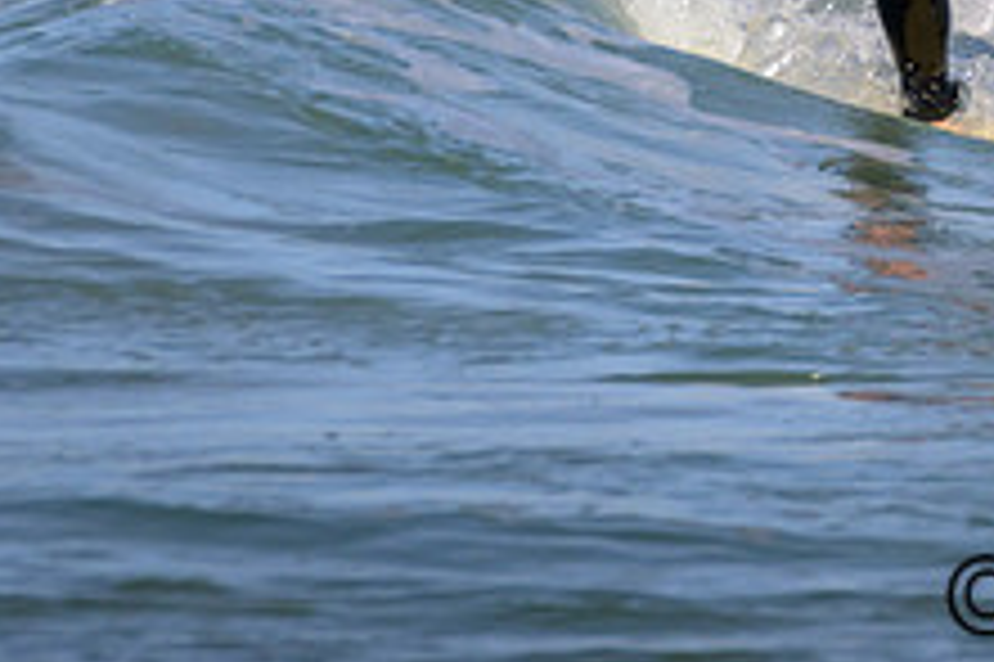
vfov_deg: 0.5
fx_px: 72561
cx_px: 1295
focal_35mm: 2630
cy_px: -151
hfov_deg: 0.8
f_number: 11
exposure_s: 1/2000
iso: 640
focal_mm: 1000
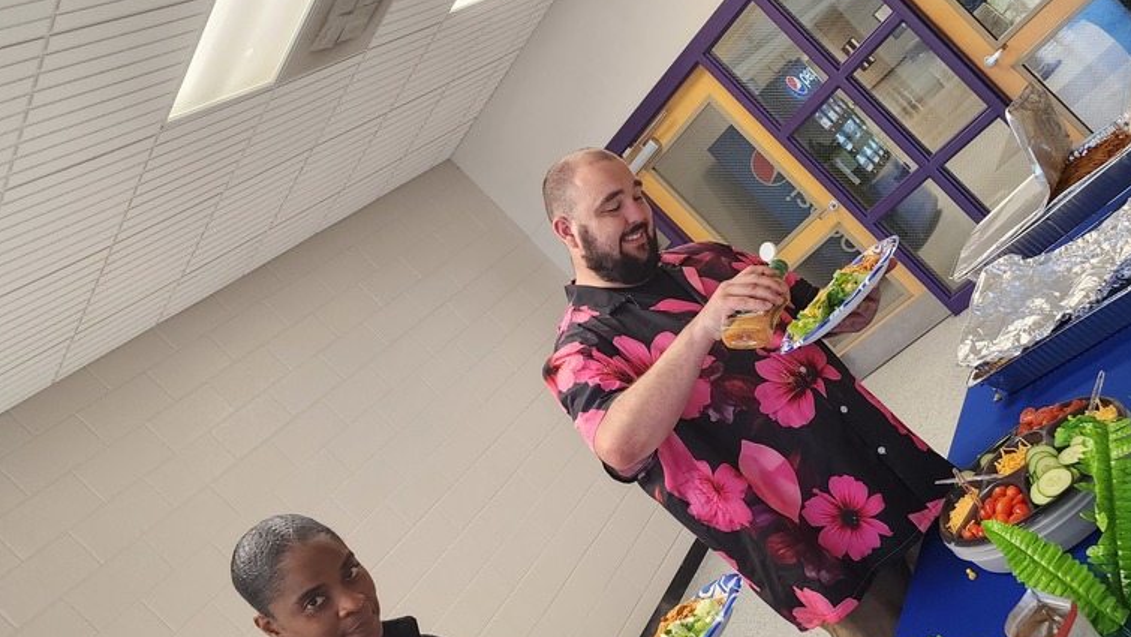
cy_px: 388
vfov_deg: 34.5
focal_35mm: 34
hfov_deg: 58.0
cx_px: 565
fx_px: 1020
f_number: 1.8
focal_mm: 6.4
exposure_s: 1/120
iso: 200
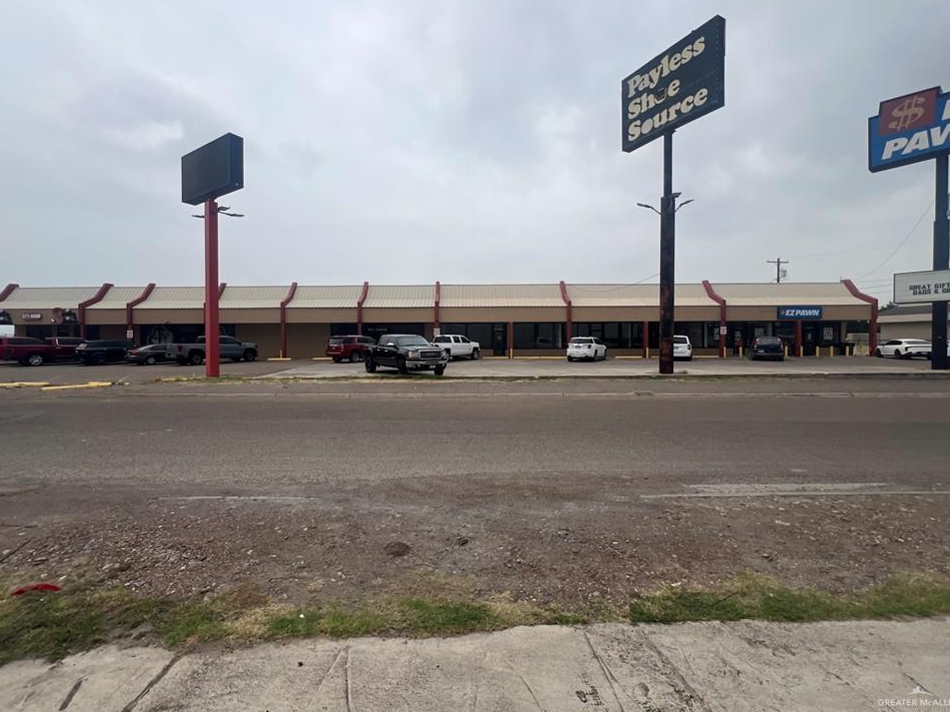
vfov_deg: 85.6
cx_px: 458
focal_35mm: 14
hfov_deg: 102.0
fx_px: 384
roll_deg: +0.0
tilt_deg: -0.8
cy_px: 341
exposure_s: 1/2370
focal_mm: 1.57
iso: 32
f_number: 1.8
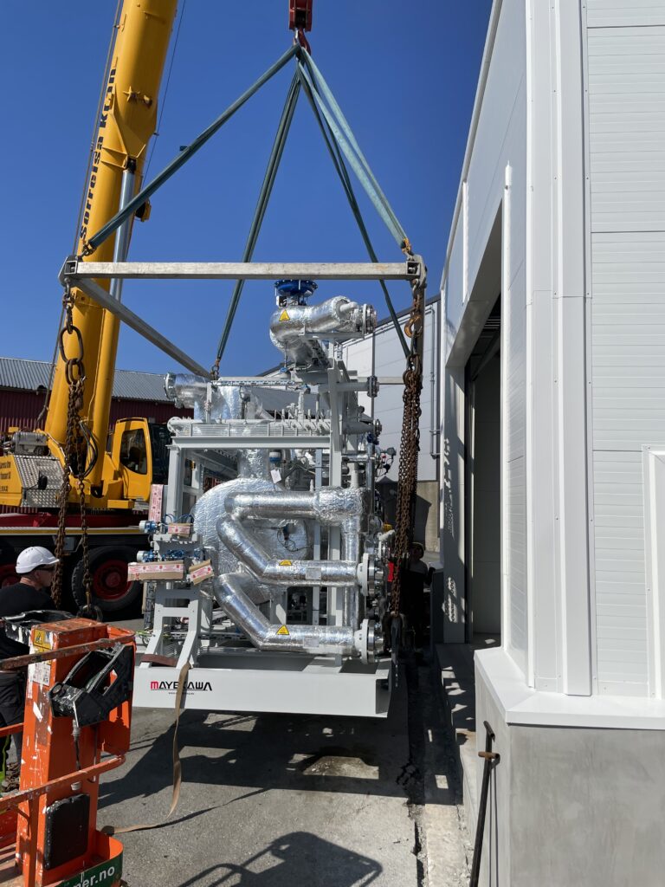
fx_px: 666
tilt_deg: +5.0
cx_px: 332
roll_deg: -1.0
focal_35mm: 26
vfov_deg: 67.3
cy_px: 444
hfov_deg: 53.1
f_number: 1.6
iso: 32
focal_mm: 4.2
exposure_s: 1/7813
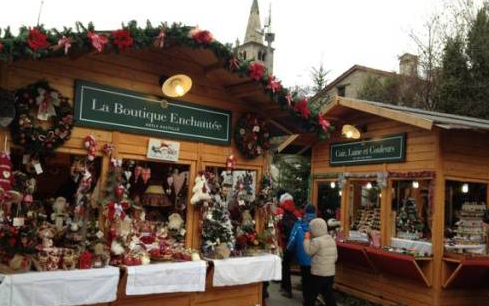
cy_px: 161
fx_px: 507
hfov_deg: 51.5
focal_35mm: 38
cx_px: 250
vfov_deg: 33.6
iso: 50
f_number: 2.4
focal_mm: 4.28
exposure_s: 1/206
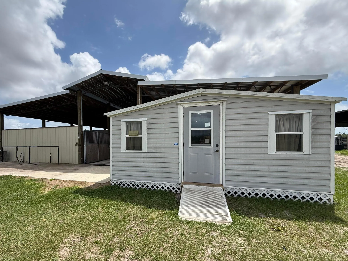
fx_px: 161
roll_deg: +0.8
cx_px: 150
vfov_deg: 77.9
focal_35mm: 16
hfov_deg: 93.9
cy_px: 142
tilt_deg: -0.2
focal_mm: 2.22
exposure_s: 1/1961
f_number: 2.2
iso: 50
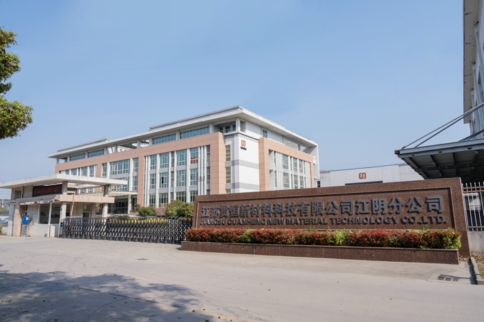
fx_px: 322
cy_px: 161
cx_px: 242
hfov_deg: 73.8
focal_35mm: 24
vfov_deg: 53.1
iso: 160
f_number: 9
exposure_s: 1/320
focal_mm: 24
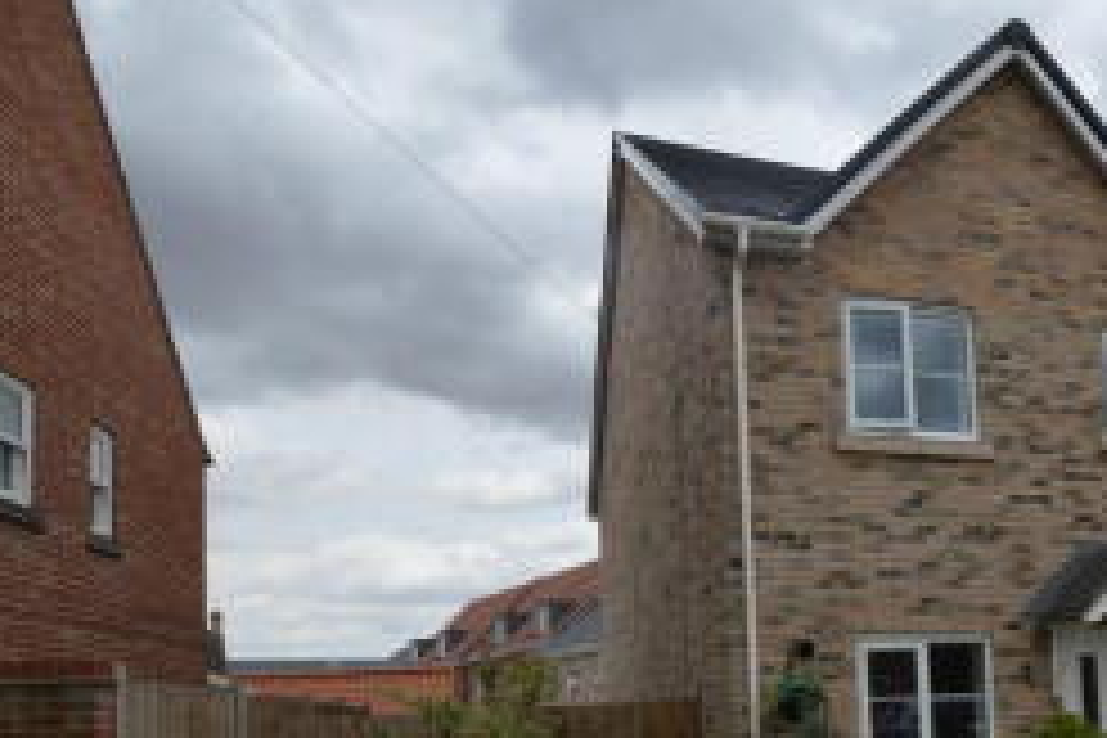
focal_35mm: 29
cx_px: 914
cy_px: 659
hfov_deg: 57.9
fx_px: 892
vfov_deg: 41.5
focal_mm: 10
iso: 100
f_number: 14
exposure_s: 1/80
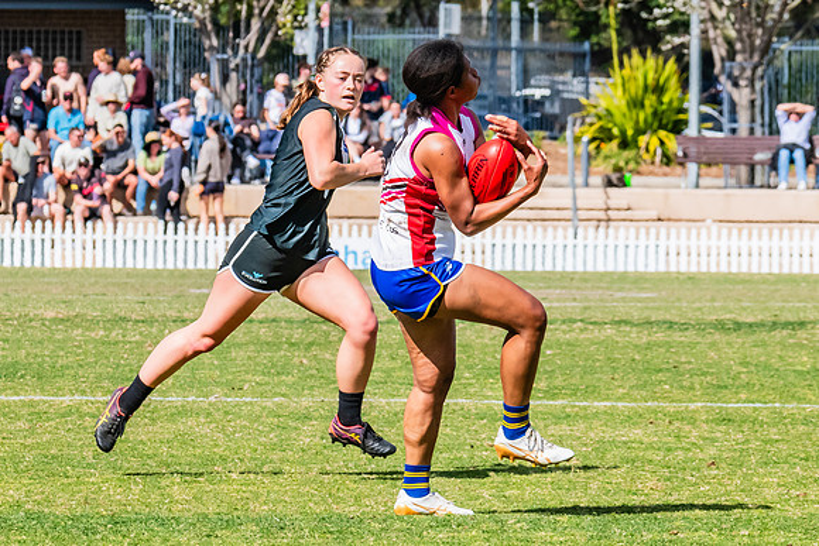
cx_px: 505
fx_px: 10631
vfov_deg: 2.9
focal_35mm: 467
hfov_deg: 4.4
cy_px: 97
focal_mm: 210
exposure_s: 1/1250
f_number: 13
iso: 800
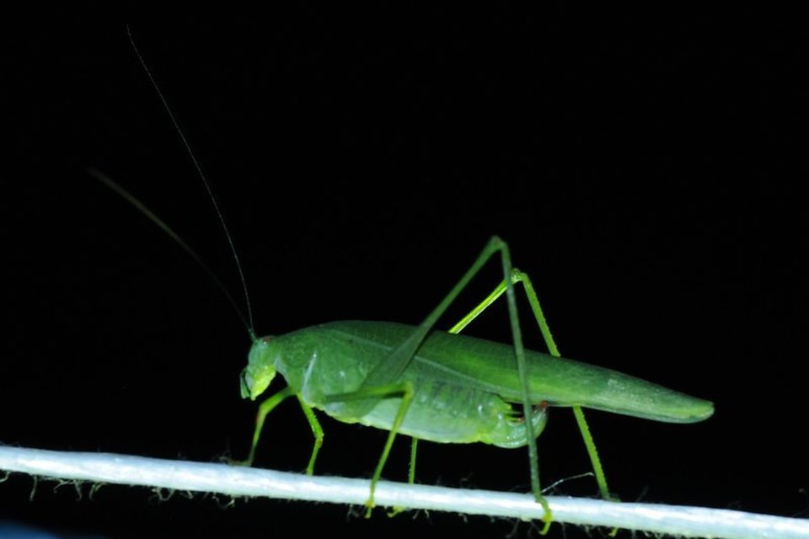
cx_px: 404
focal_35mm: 158
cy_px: 270
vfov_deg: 8.7
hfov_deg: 13.0
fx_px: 3539
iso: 1000
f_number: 9
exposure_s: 1/30
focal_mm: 105
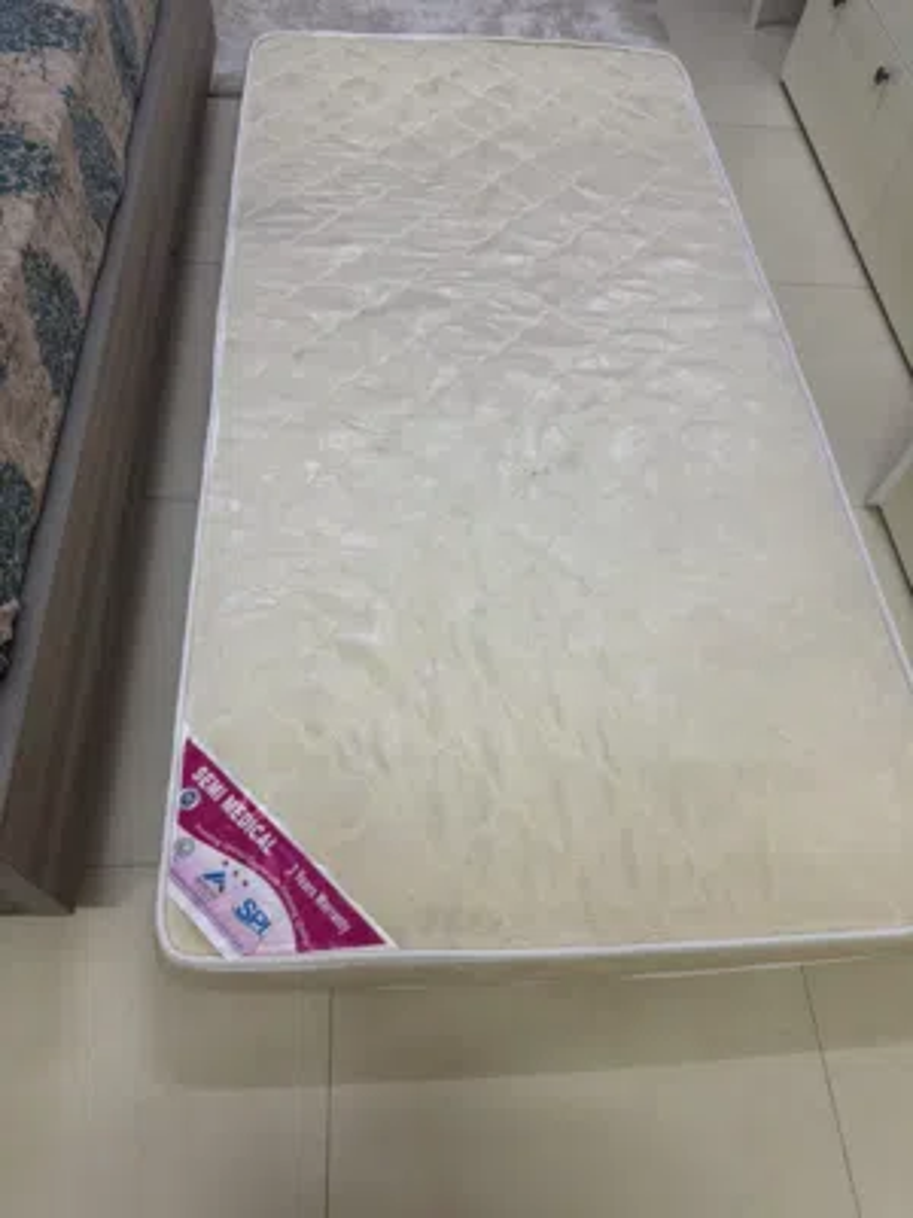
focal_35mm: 24
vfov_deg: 71.6
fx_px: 844
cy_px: 609
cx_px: 456
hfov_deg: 56.8
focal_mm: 6.76
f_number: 1.78
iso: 200
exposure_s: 1/50
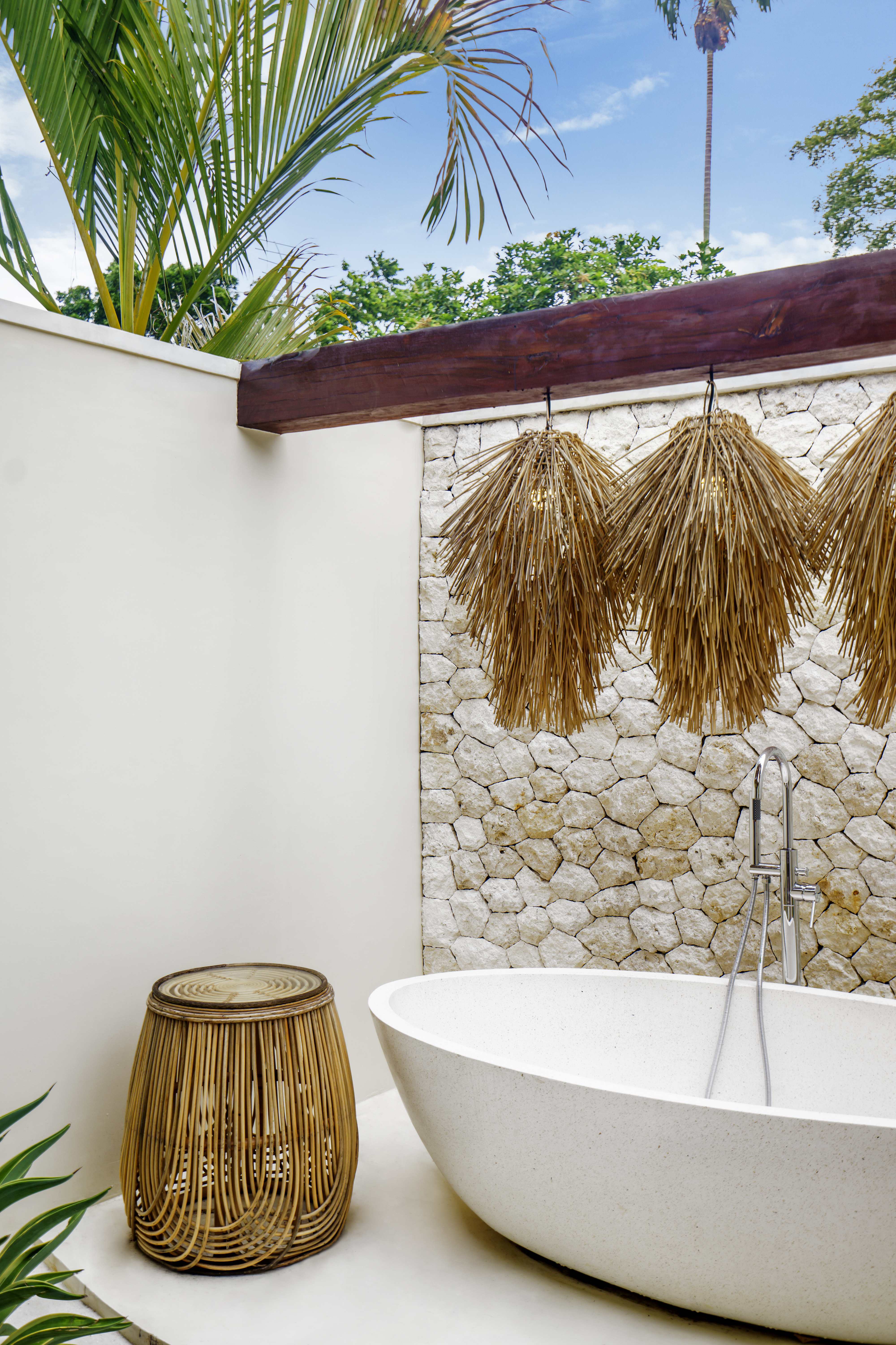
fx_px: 1307
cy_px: 672
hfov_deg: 37.9
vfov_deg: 54.4
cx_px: 448
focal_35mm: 35
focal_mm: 35
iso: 200
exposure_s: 1/160
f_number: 4
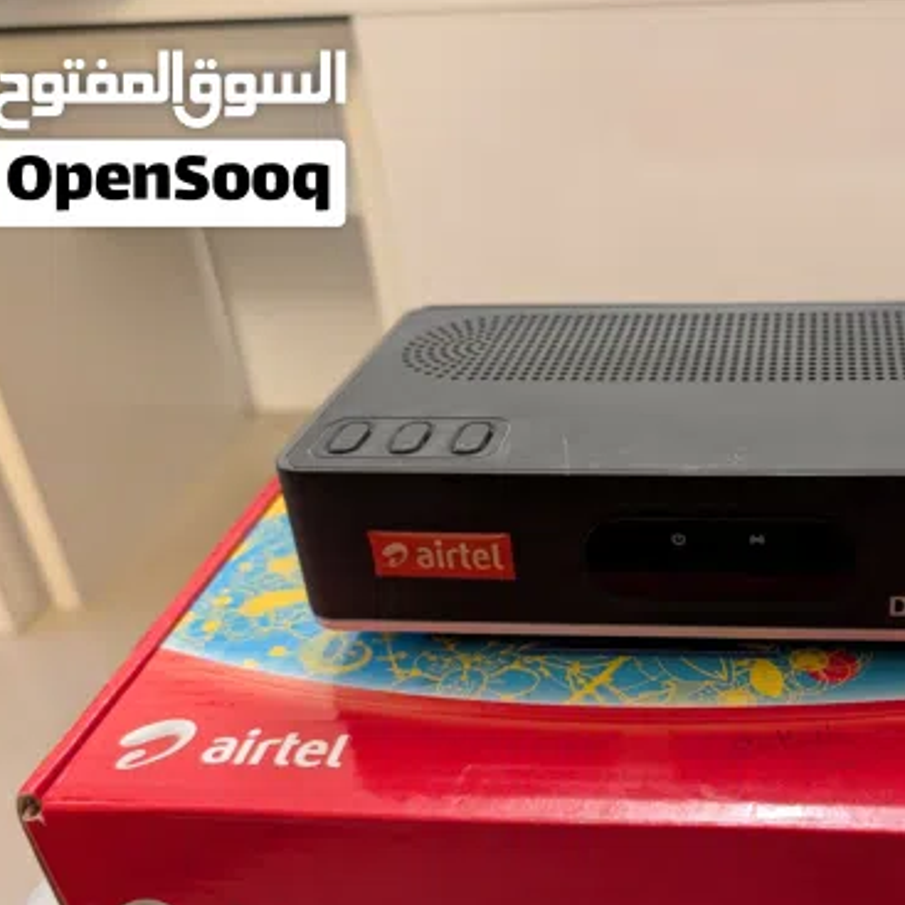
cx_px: 718
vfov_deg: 44.4
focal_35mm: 37
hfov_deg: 43.0
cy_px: 582
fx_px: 1094
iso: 1230
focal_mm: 6.9
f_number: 1.68
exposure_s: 1/35
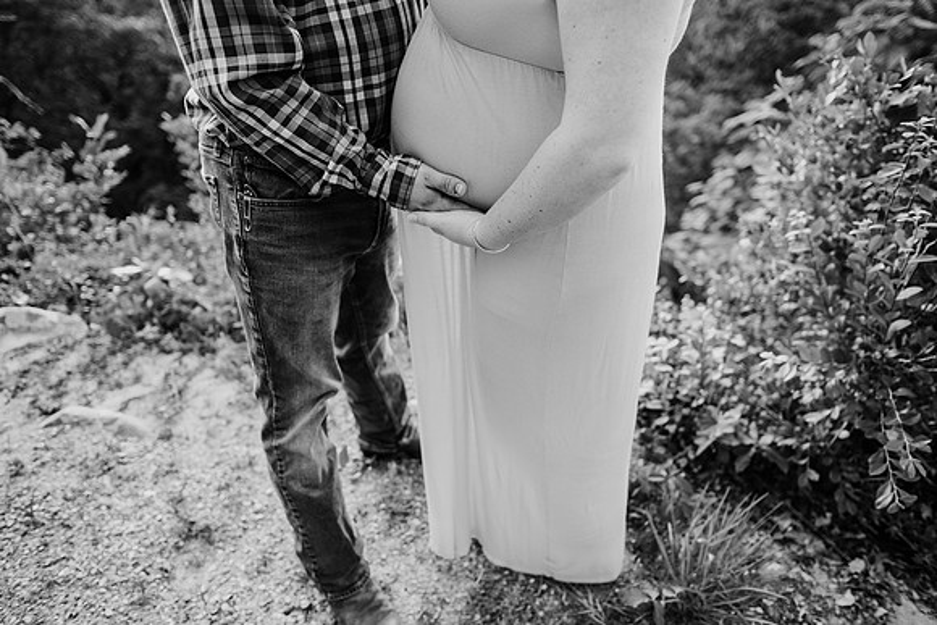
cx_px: 468
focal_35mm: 24
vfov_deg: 53.2
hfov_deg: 73.7
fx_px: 625
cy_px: 312
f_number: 2.5
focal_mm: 24
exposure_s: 1/640
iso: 320
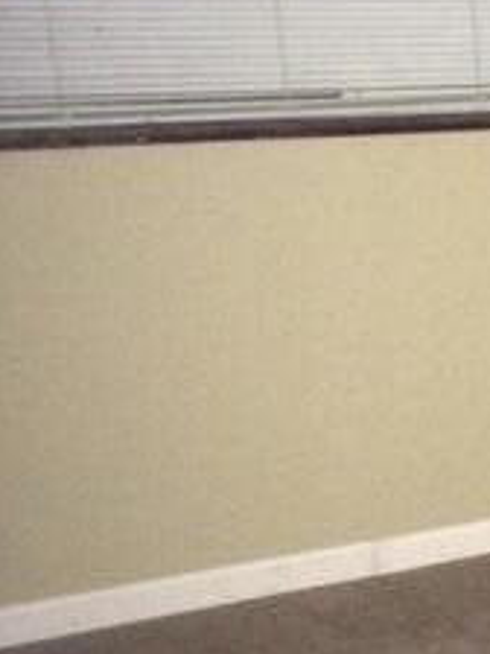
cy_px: 336
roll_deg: -1.4
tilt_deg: -15.9
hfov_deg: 16.5
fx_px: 1567
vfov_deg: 23.6
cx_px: 697
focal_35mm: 83
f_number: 2.2
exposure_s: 1/16
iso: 1000
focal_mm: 4.15
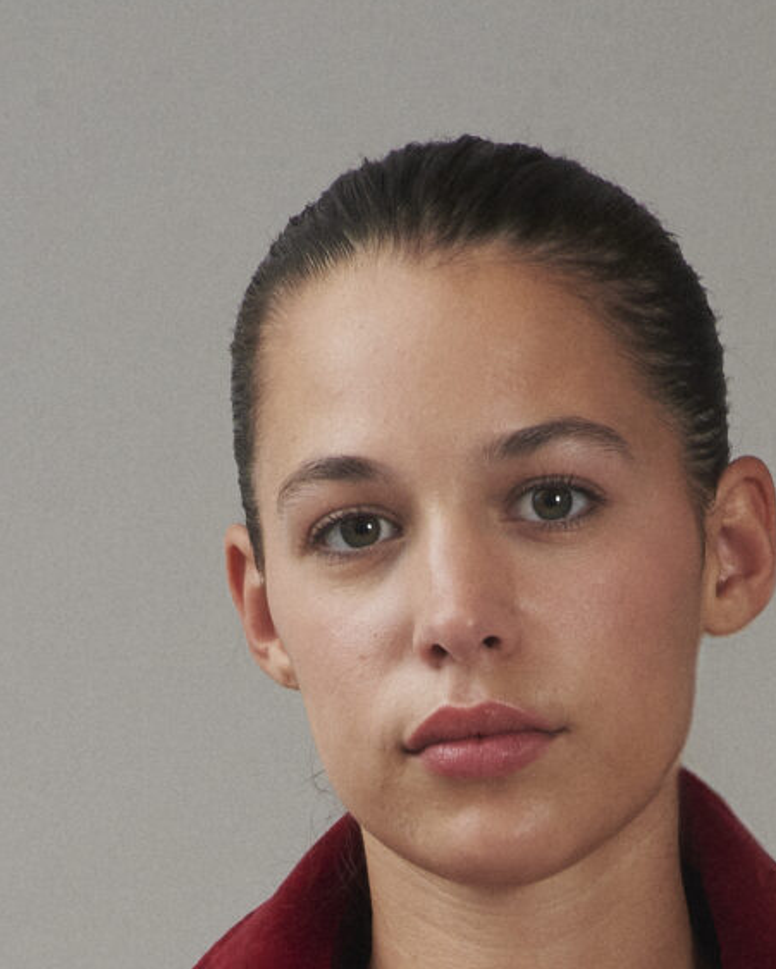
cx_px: 656
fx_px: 12851
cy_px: 2098
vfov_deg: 4.3
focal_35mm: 448
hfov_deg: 3.5
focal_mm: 105
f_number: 11
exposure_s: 1/160
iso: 200
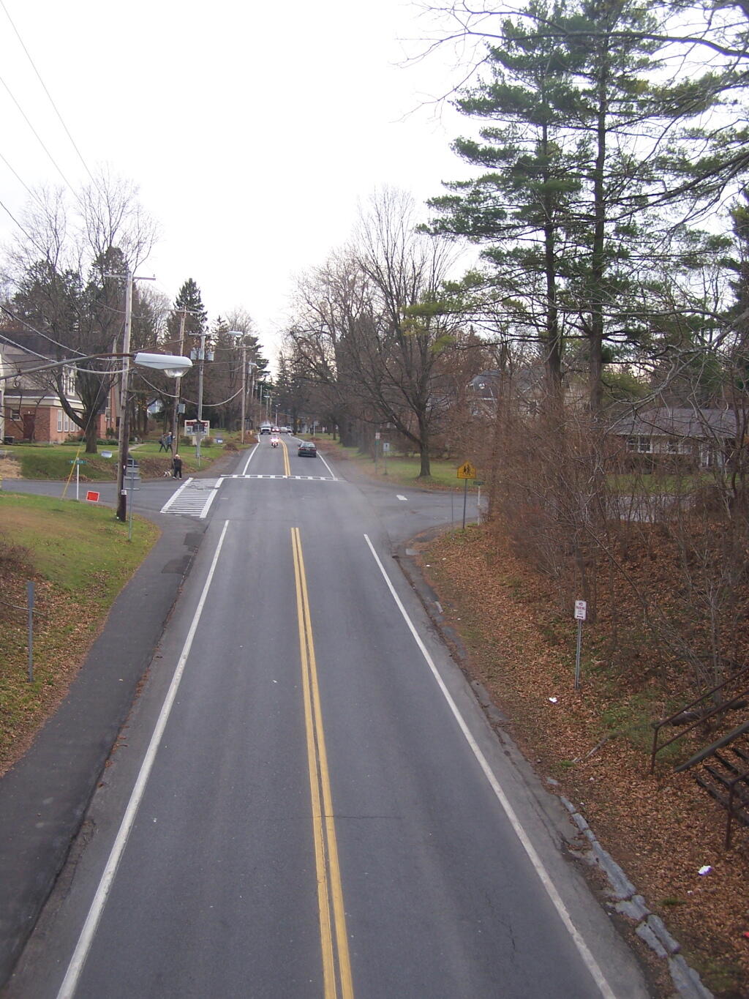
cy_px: 500
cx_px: 374
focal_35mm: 38
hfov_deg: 37.7
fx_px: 1096
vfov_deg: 49.0
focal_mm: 6.3
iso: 80
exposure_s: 1/200
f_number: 2.8
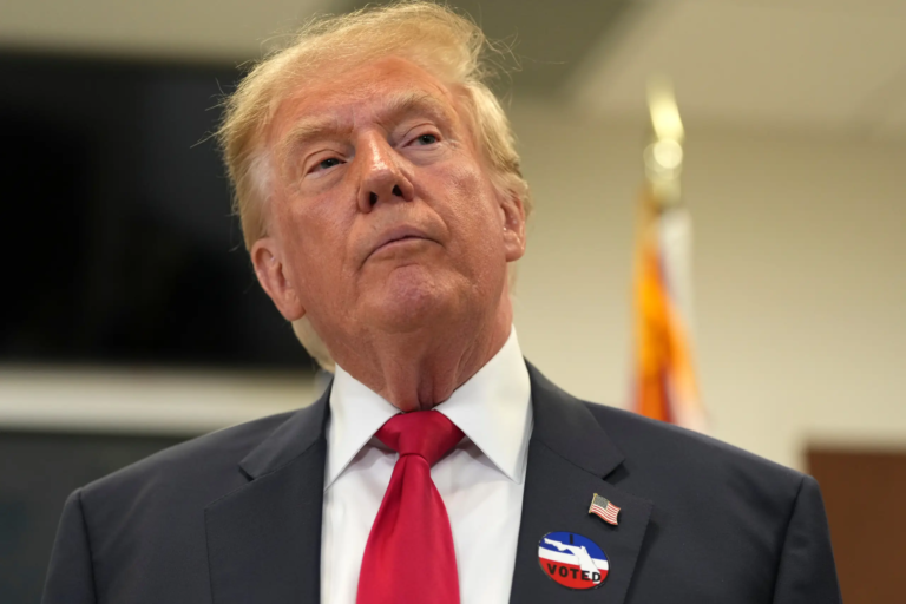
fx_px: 2667
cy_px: 302
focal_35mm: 106
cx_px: 453
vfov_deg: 12.9
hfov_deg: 19.3
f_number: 2.8
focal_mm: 106
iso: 1600
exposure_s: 1/400
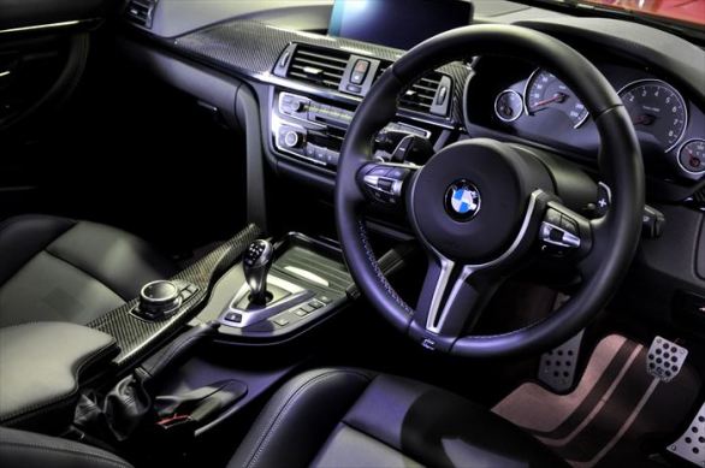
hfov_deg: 46.5
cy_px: 234
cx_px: 352
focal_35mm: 42
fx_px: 821
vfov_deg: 31.8
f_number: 4
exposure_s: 1/13
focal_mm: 28
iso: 800
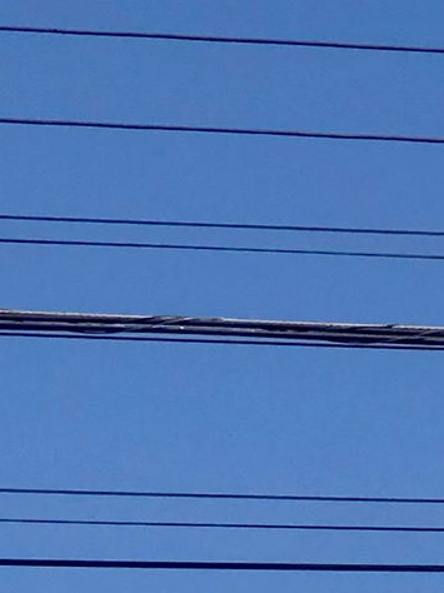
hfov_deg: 4.7
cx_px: 948
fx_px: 5272
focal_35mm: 308
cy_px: 1488
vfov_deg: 6.1
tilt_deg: +5.5
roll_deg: +0.5
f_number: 2.8
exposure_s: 1/1244
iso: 20
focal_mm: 6.6
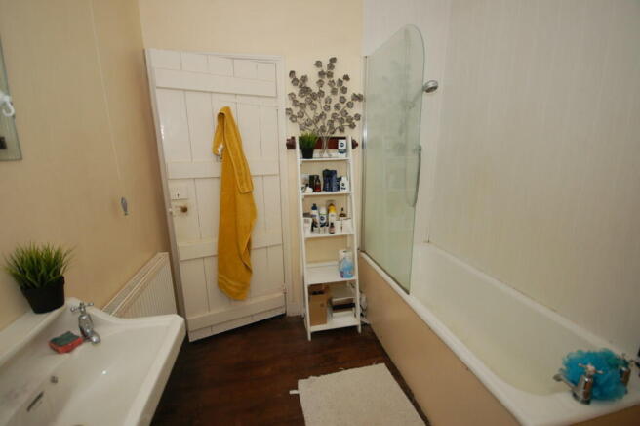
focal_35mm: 15
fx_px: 266
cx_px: 320
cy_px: 213
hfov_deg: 100.4
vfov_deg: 77.2
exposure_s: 1/60
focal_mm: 10
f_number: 4
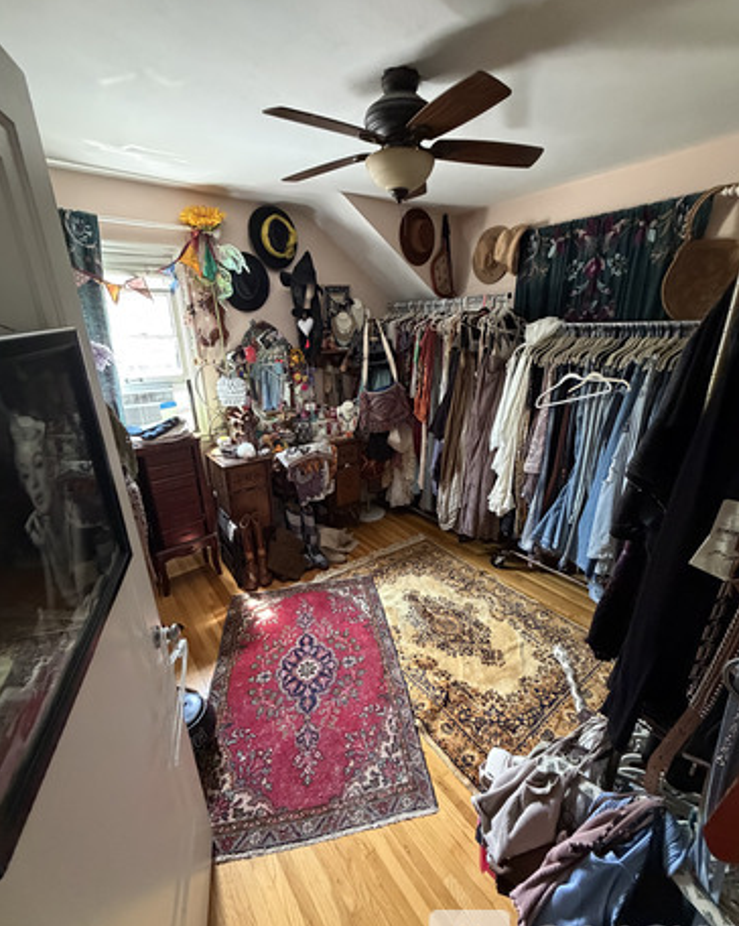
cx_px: 377
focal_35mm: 15
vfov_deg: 96.8
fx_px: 411
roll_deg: +1.1
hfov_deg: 84.0
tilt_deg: -20.5
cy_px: 483
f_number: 2.2
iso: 640
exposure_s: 1/60
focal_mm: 2.22
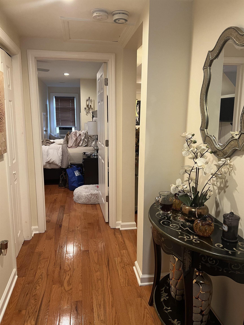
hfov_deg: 53.1
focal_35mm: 26
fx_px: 244
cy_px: 162
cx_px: 122
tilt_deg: -11.1
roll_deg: -0.5
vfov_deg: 67.3
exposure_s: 1/60
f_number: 1.5
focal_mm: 5.7
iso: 125
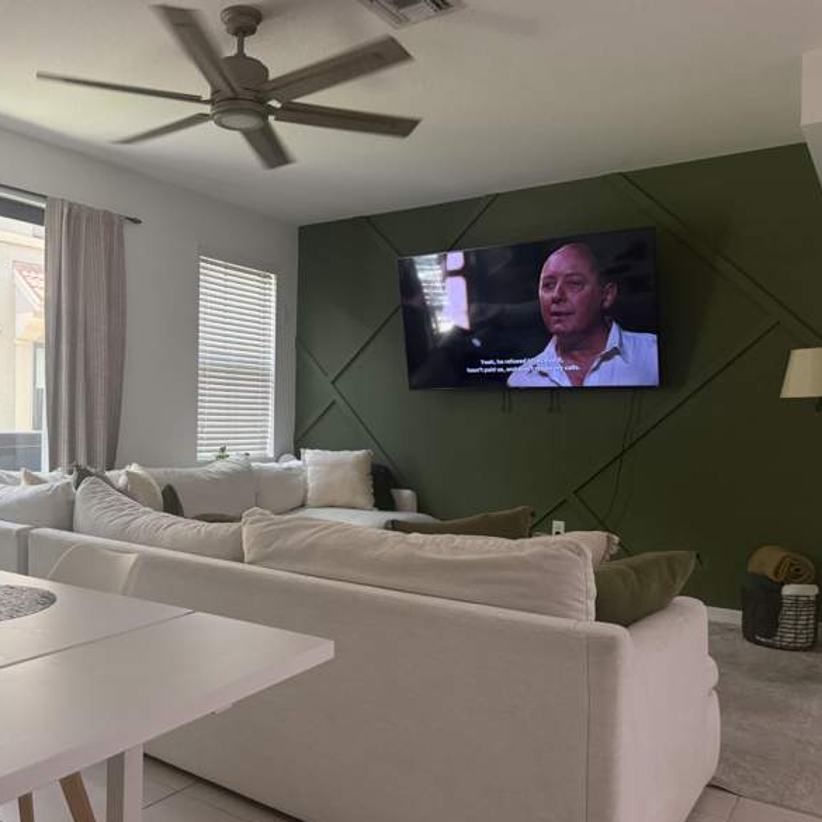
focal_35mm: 29
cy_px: 410
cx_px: 285
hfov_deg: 54.7
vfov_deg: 55.6
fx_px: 779
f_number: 1.78
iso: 320
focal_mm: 6.76
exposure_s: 1/120
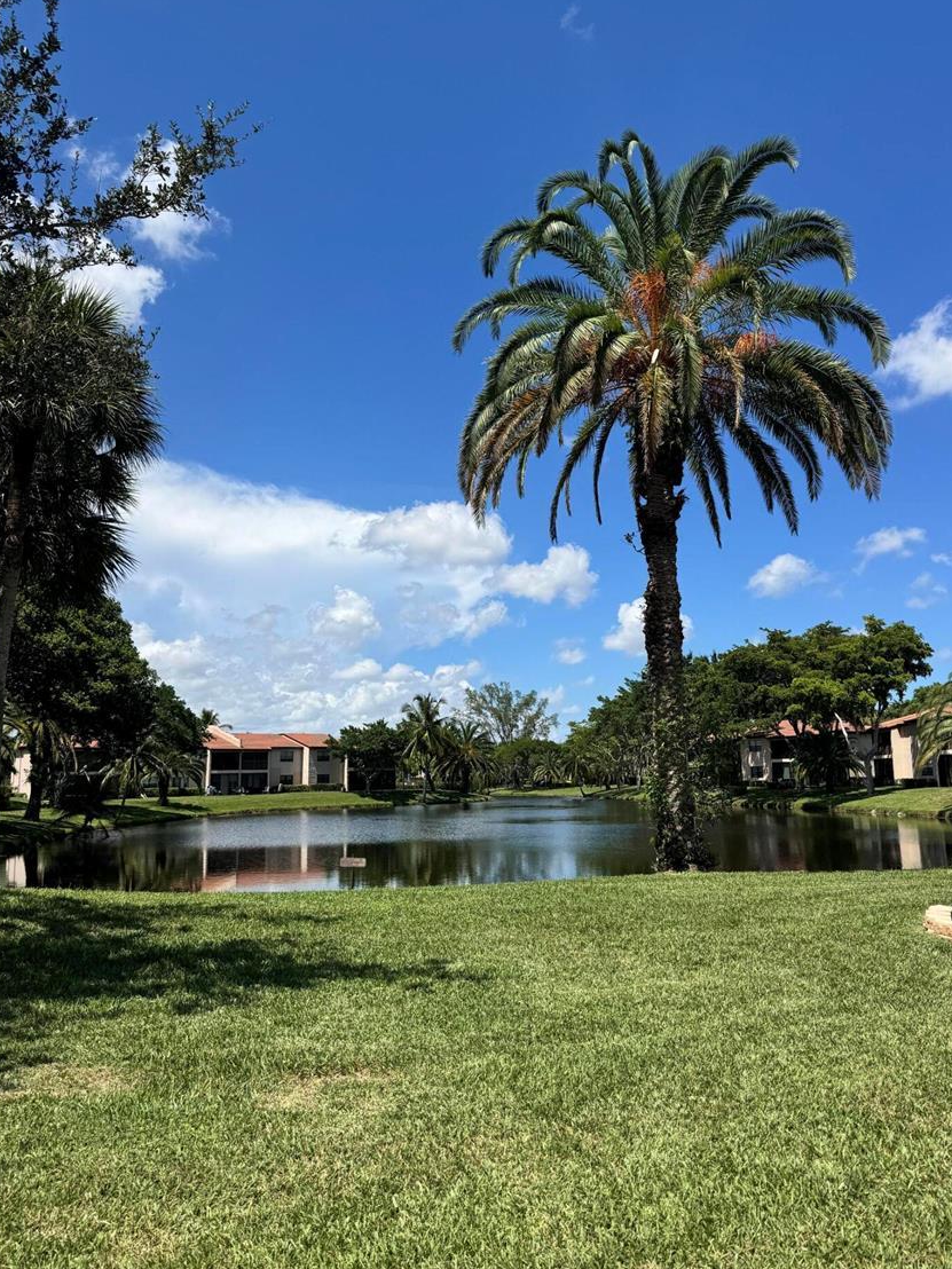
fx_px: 953
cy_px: 637
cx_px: 485
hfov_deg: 53.1
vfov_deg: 67.3
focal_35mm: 26
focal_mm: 6.76
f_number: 1.78
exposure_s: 1/5814
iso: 80
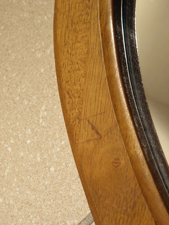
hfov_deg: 18.4
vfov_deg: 24.4
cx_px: 84
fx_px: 521
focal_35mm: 80
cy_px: 112
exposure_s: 1/20
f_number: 4.4
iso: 200
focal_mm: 14.3
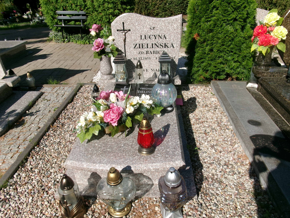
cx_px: 145
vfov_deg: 49.7
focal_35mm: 28
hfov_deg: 63.4
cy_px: 109
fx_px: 235
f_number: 10.8
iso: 100
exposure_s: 1/140
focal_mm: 5.1
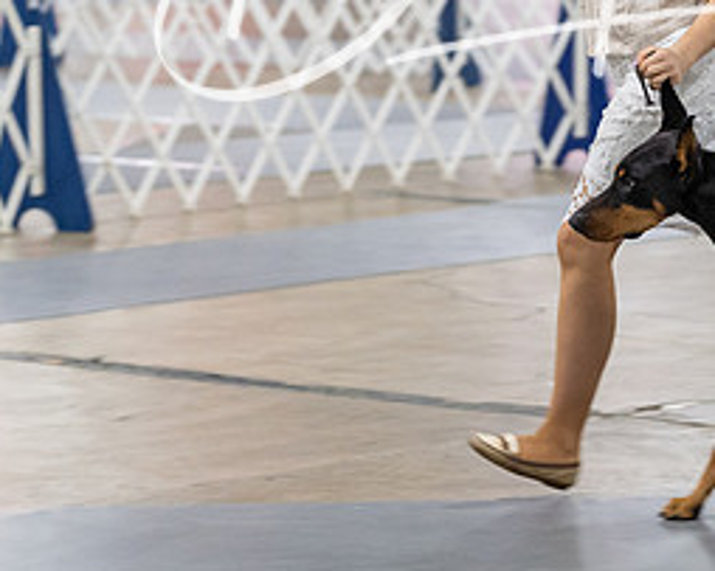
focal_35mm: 242
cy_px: 160
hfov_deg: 8.0
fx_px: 5119
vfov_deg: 6.4
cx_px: 629
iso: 2000
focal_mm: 97
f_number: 2.8
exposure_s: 1/160
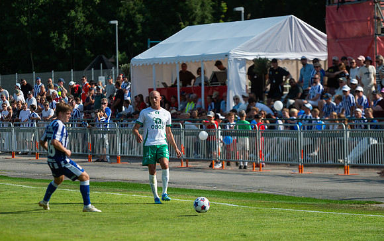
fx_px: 2214
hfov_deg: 9.9
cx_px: 168
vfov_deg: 6.2
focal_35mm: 211
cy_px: 143
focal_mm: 185
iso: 140
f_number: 3.2
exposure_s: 1/2000
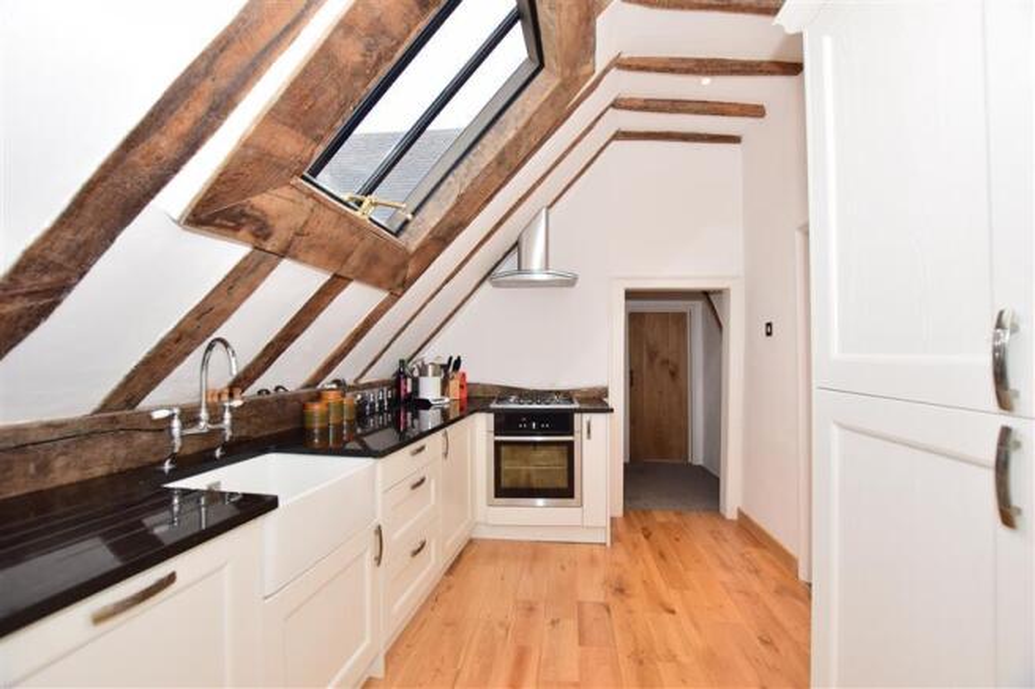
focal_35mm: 15
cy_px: 344
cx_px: 518
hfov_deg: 100.4
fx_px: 431
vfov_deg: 77.3
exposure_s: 1/60
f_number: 5.6
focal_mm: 10
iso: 400
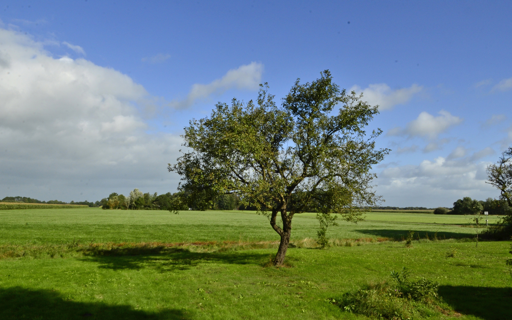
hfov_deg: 67.3
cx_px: 247
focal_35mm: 28
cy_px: 160
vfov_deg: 45.2
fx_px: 384
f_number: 22
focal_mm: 17
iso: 400
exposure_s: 1/200
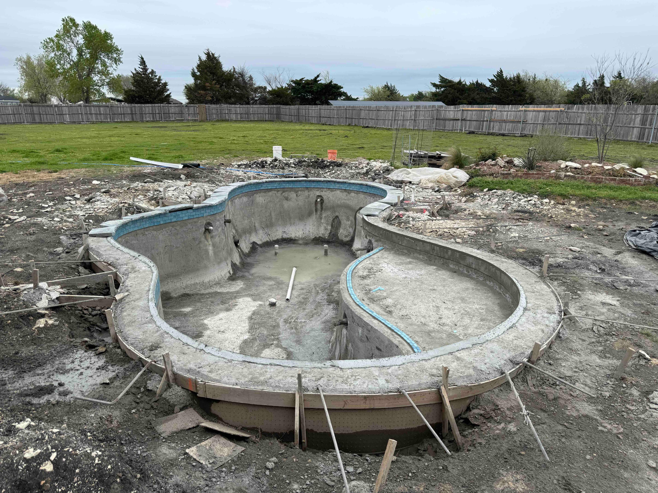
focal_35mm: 24
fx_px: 456
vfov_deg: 56.8
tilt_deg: -14.9
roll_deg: -0.3
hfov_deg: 71.6
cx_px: 329
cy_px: 246
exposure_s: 1/1425
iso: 80
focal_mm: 6.86
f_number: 1.78
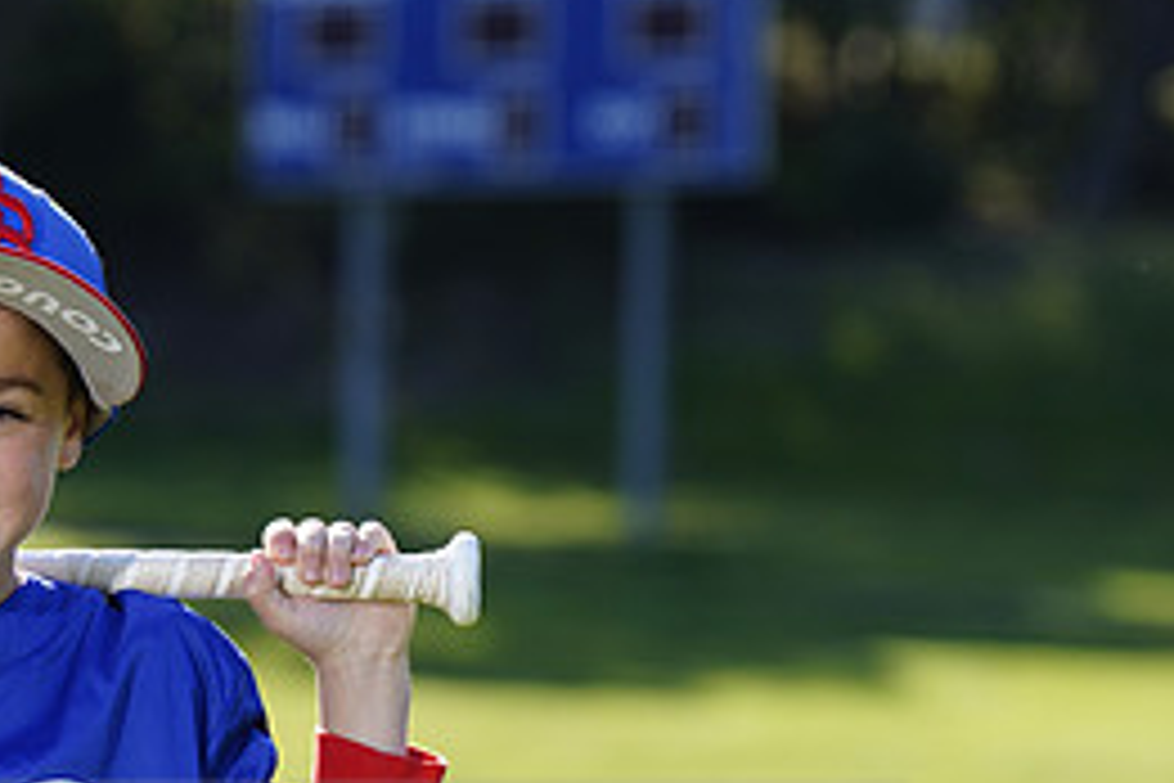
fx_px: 10500
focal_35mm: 322
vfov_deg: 4.3
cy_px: 839
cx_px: 36
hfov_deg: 6.4
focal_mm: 145
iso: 100
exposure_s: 1/250
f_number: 5
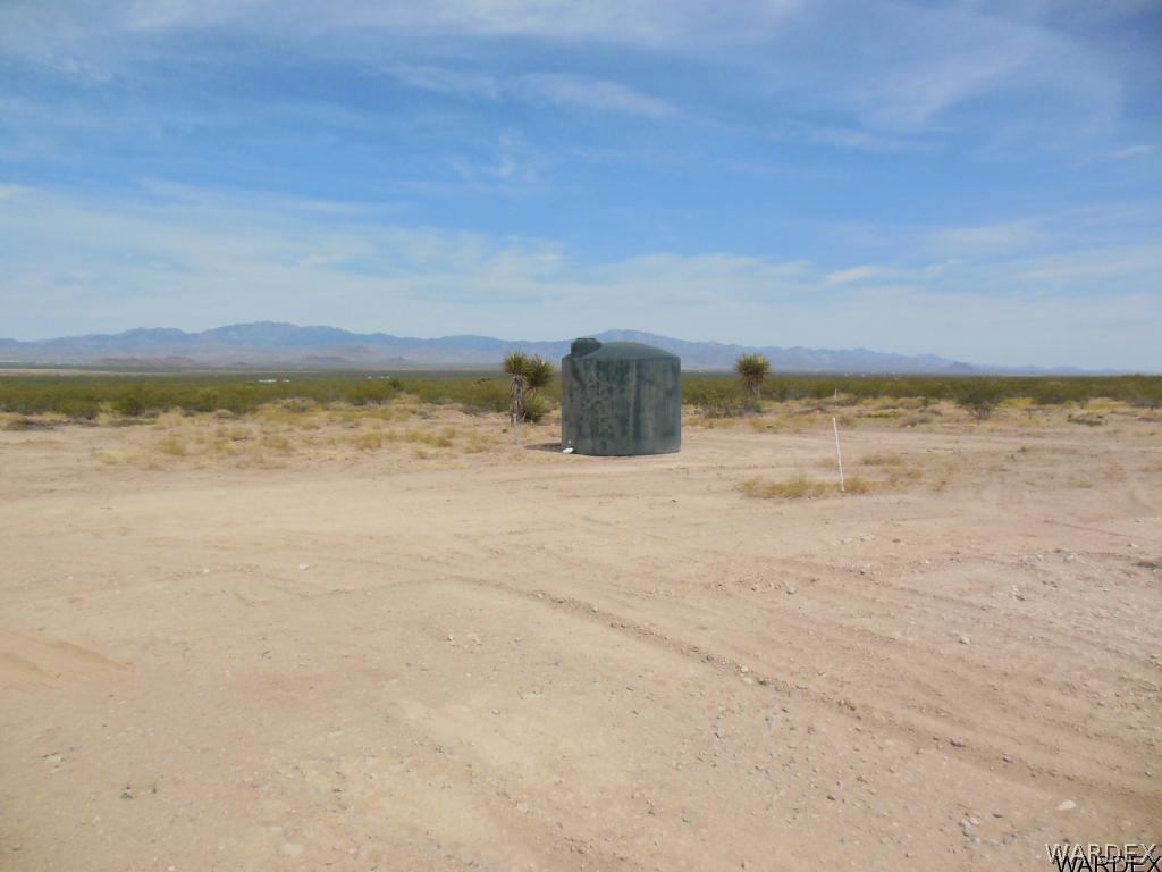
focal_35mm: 25
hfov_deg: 69.4
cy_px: 436
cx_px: 581
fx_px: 839
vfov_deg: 54.9
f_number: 6.4
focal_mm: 4.5
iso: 400
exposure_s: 1/2000
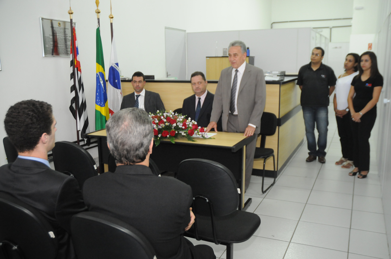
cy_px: 130
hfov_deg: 53.2
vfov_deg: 36.8
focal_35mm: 36
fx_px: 391
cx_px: 196
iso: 1600
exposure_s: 1/80
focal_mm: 24
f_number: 3.8
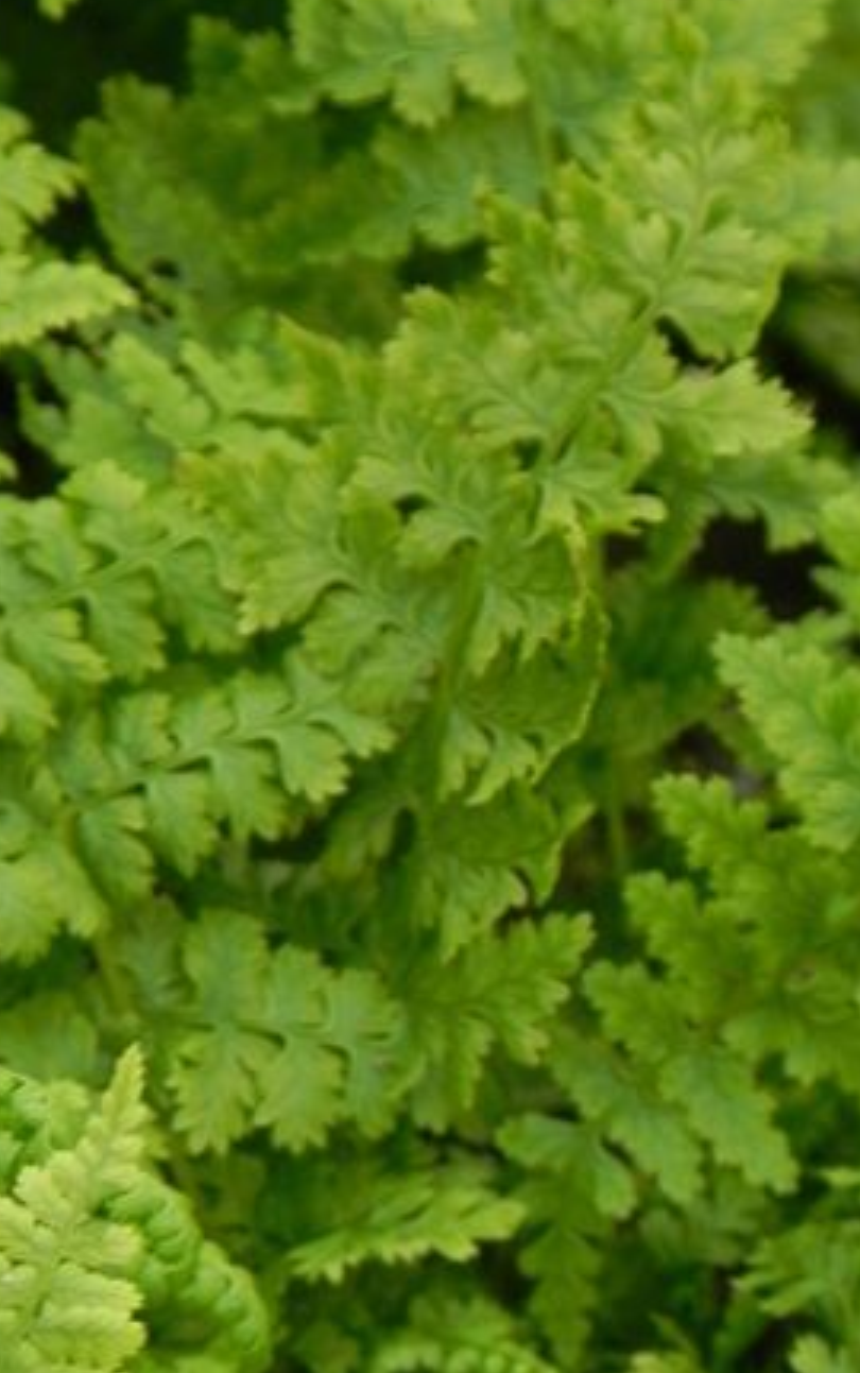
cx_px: 140
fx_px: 27742
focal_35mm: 741
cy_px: 714
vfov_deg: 2.8
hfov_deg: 1.8
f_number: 5
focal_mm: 67.2
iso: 160
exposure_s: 1/40
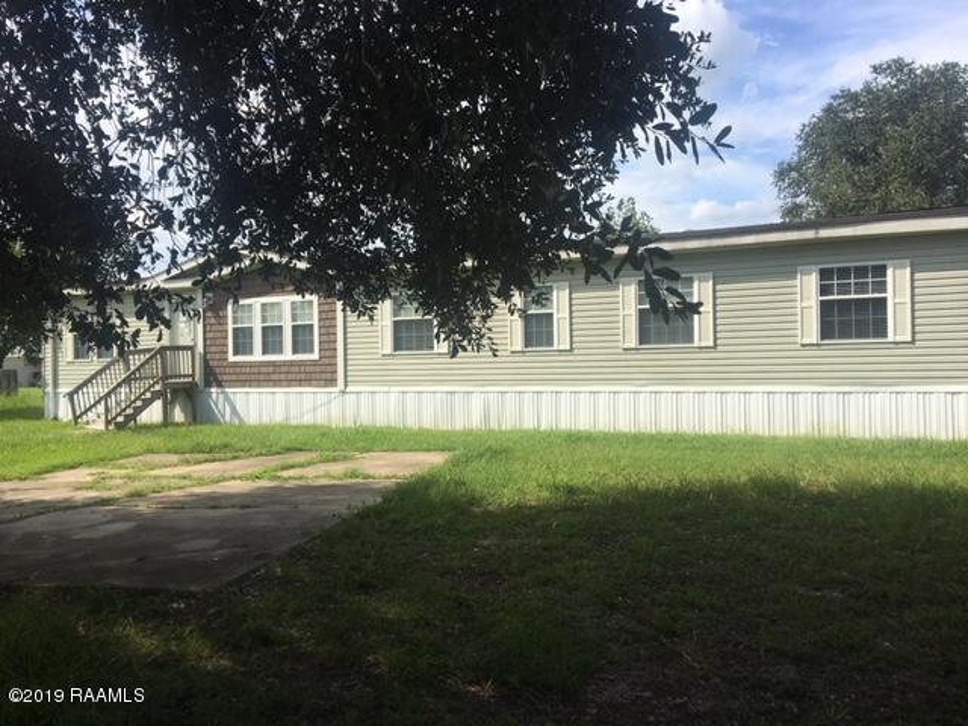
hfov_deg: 61.7
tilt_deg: -0.2
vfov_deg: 48.2
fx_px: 811
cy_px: 363
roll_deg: +1.3
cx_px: 484
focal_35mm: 29
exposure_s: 1/2024
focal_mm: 4.15
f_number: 2.2
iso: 25
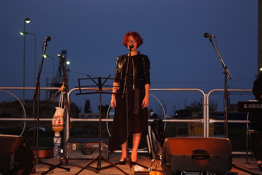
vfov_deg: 19.8
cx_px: 131
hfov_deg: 29.2
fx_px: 503
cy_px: 88
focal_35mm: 69
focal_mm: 46
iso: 320
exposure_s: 1/30
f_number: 4.5
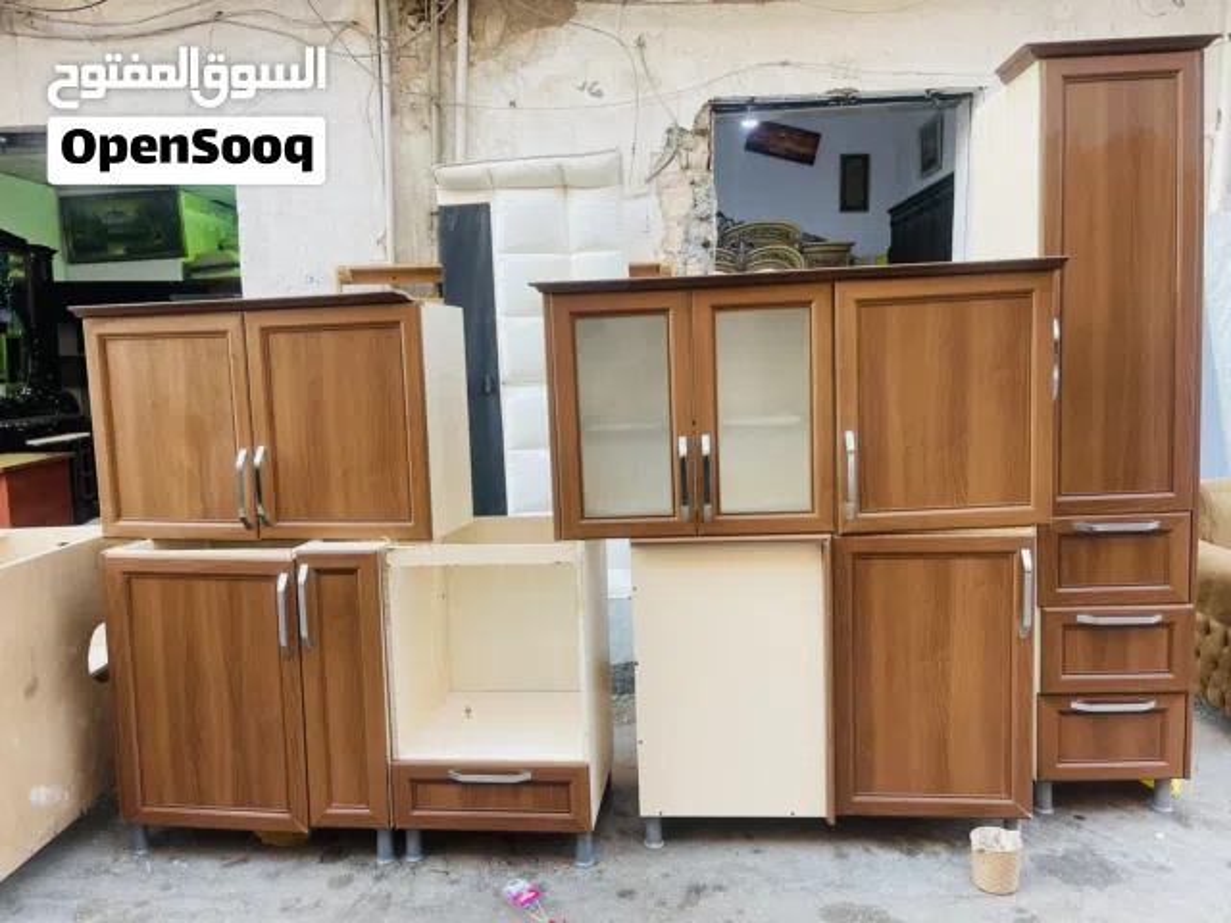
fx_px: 889
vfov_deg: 54.9
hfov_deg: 69.4
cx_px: 616
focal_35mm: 25
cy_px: 462
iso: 80
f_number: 1.6
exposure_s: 1/121
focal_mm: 5.1
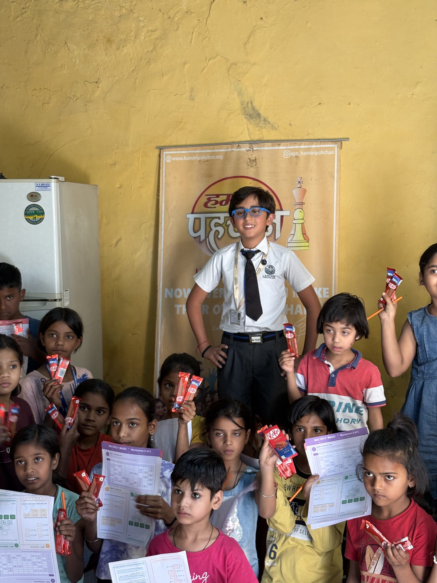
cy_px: 292
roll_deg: +1.5
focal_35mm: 52
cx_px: 218
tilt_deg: -4.1
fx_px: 875
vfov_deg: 36.8
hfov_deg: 28.0
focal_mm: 5.96
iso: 64
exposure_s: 1/50
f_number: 1.6
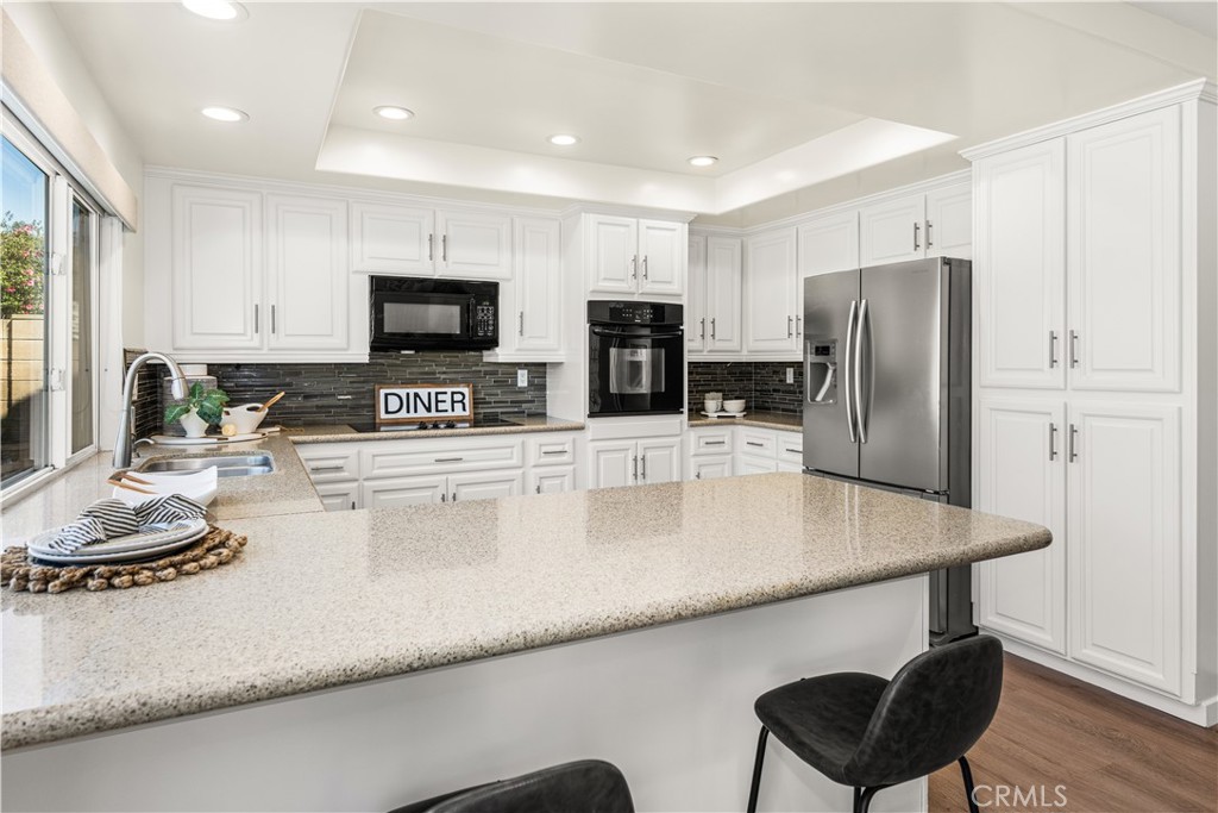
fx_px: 626
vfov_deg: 66.0
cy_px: 406
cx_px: 609
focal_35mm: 18
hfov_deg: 88.4
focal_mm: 18.5
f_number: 6.3
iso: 100
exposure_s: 1/15
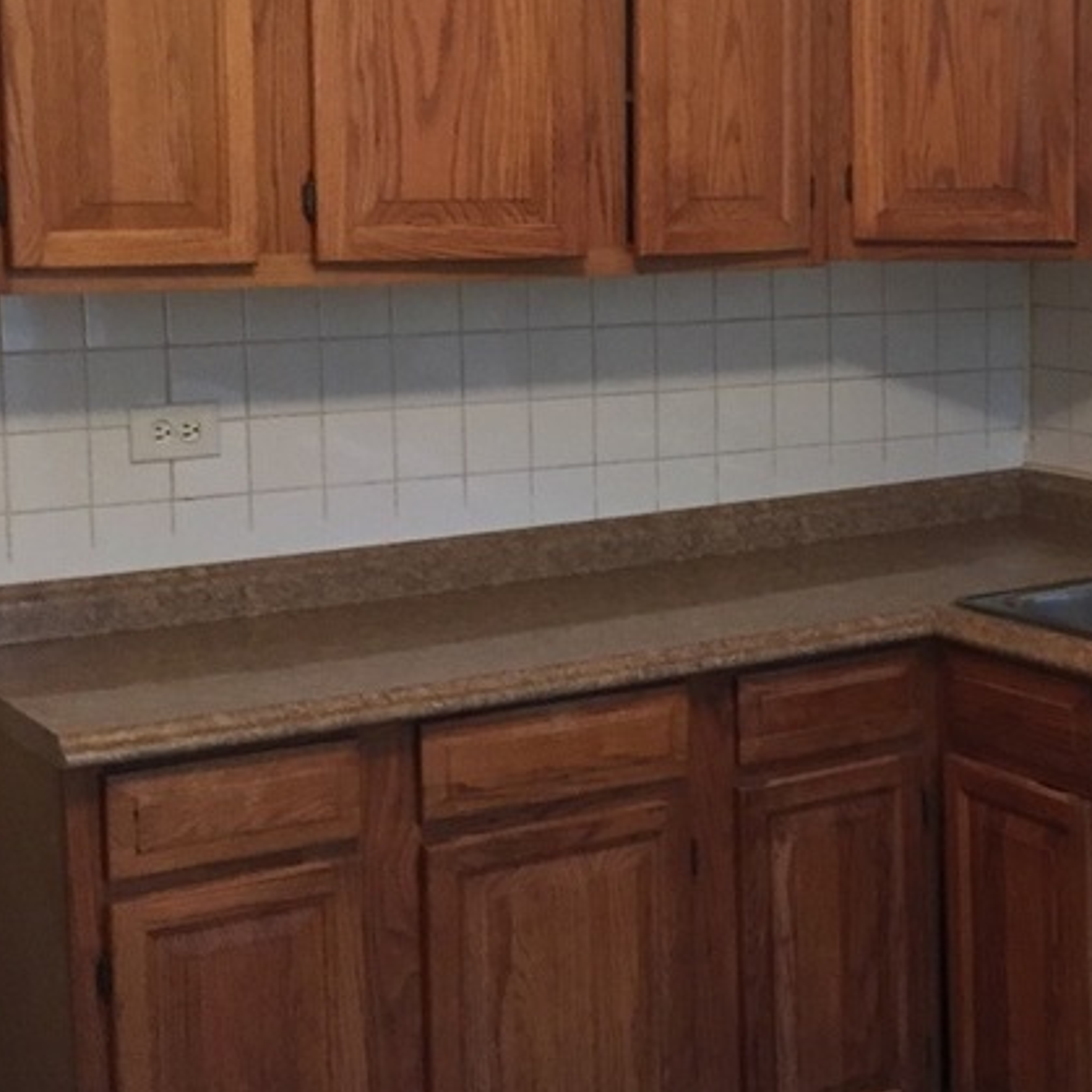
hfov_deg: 25.2
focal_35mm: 66
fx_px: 2356
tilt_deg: -6.8
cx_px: 1019
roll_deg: +0.9
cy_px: 422
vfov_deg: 26.0
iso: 250
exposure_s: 1/24
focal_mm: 4.15
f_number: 2.2
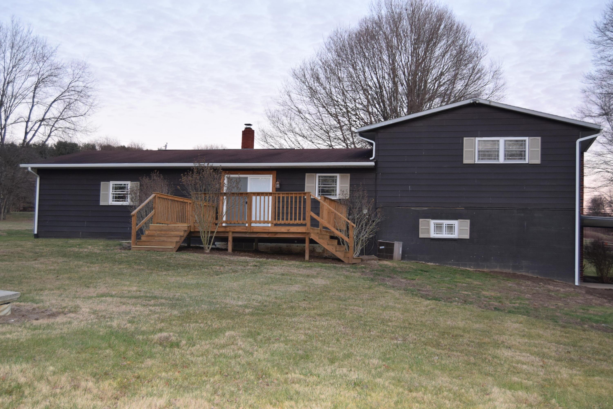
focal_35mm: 45
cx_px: 306
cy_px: 204
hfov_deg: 43.6
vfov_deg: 29.9
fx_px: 766
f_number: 5
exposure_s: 1/100
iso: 800
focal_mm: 30
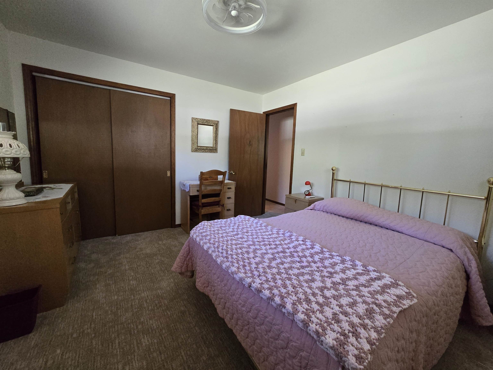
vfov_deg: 89.9
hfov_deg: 106.2
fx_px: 185
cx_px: 246
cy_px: 185
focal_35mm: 13
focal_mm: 2.2
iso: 1000
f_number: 2.2
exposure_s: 1/60
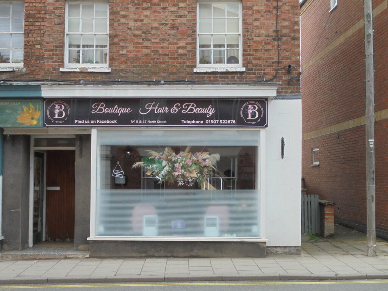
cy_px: 146
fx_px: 549
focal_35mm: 49
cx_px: 194
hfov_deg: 38.9
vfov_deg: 29.7
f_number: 4.8
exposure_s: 1/125
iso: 100
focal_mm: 8.9
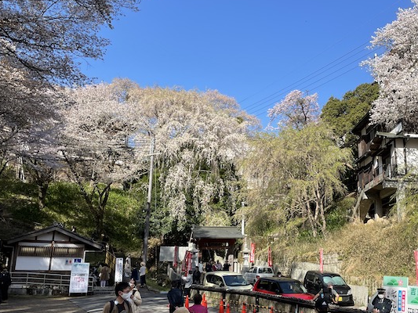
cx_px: 292
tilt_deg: +13.9
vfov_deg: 36.8
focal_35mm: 39
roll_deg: +0.0
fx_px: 471
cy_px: 173
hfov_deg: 46.8
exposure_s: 1/1825
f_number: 1.6
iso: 32
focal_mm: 4.2
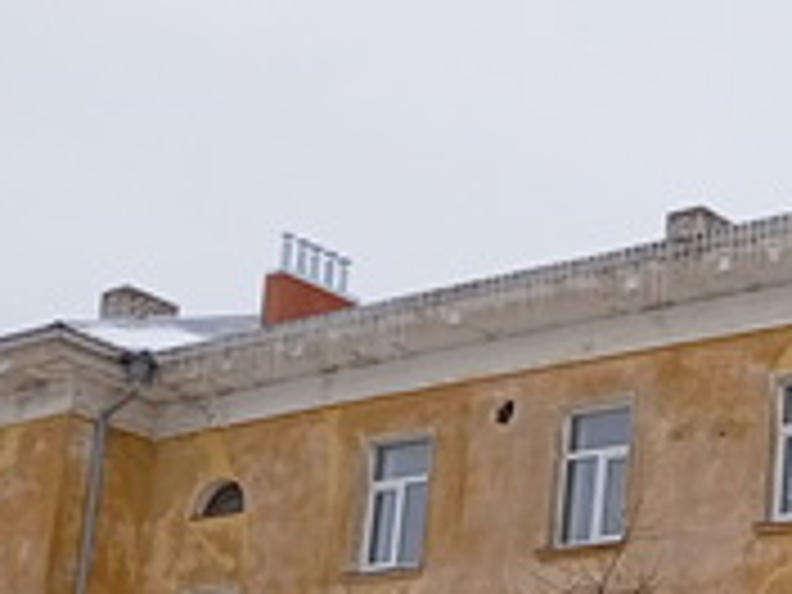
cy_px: 801
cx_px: 1220
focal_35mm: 92
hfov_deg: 18.6
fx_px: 2105
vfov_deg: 15.2
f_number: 1.8
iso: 50
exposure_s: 1/253
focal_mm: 3.98
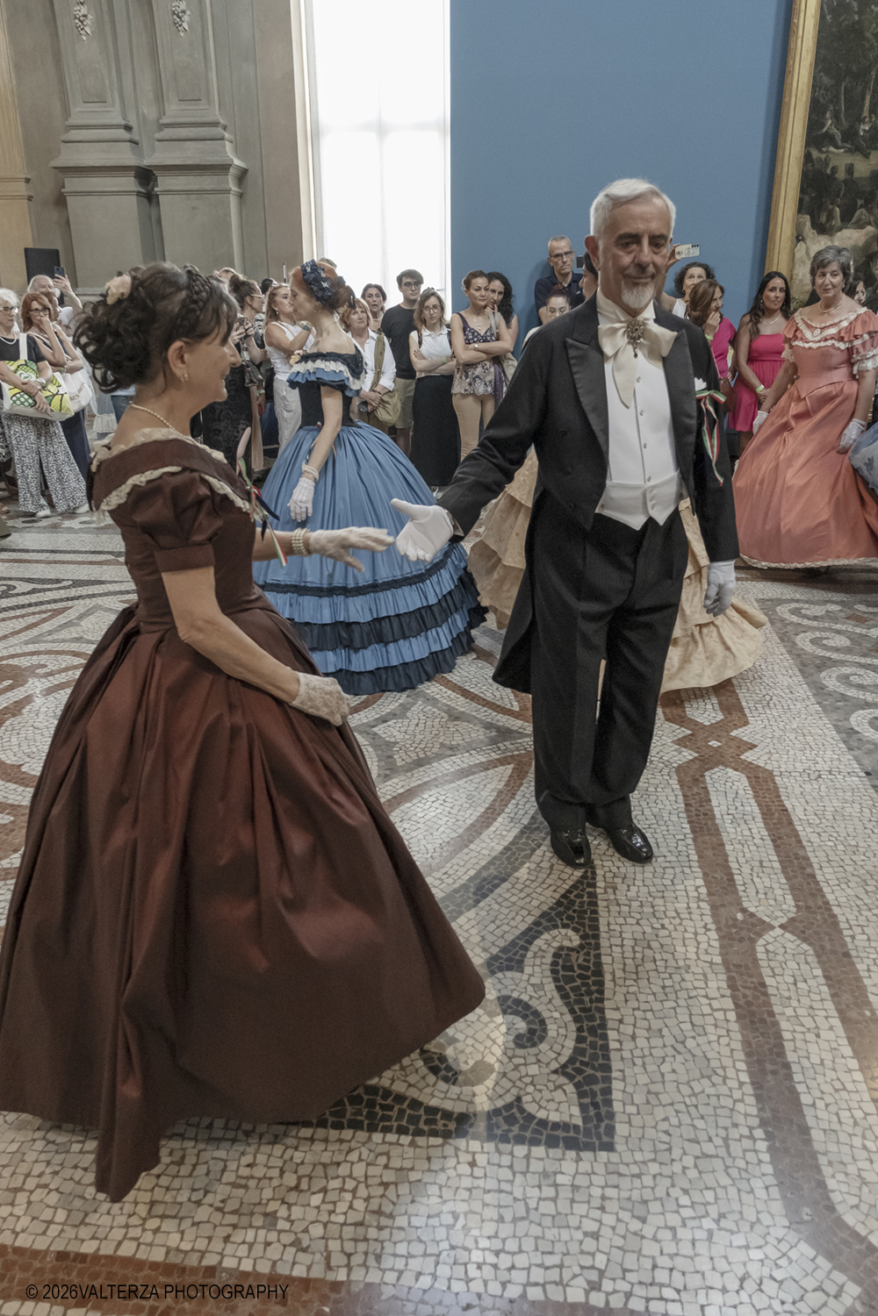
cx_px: 439
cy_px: 658
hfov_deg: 53.1
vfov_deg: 73.7
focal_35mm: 24
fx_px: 878
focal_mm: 16
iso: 2500
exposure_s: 1/125
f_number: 4
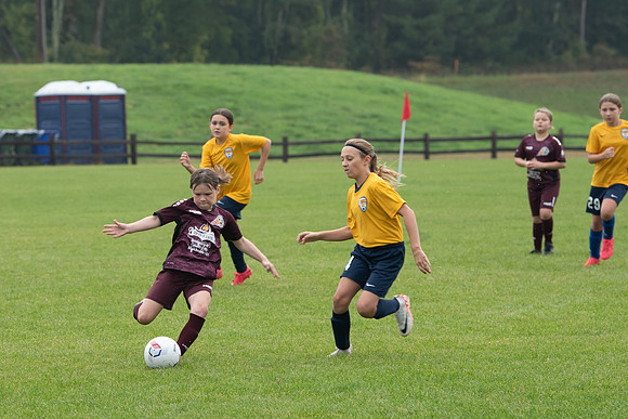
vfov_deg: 6.3
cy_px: 228
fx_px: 3826
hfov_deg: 9.4
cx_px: 136
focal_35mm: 219
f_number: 5
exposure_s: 1/500
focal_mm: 140
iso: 640
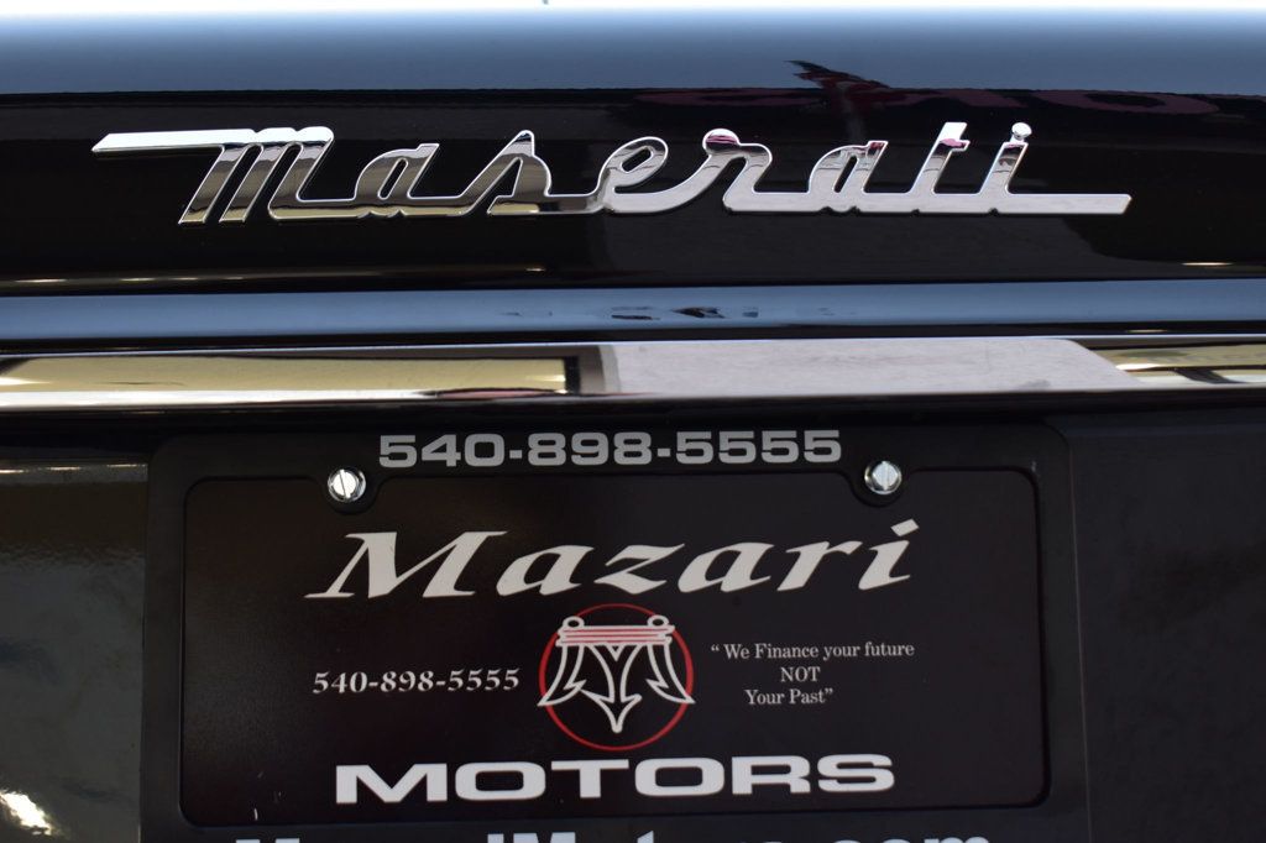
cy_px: 422
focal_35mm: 54
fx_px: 1898
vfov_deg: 25.0
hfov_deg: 36.9
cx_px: 633
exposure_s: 1/20
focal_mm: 36
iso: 400
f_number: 6.3
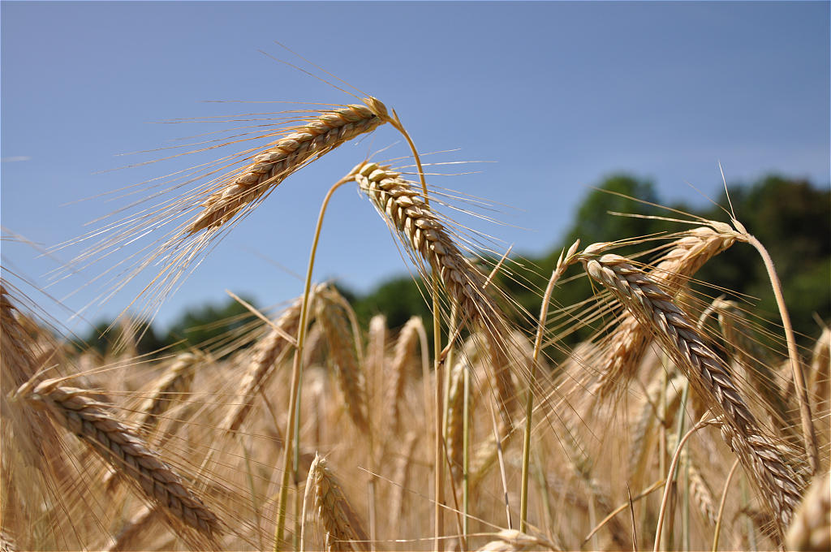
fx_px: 899
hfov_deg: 49.6
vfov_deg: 34.1
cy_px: 276
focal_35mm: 39
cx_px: 416
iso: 200
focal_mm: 26
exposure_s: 1/2000
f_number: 4
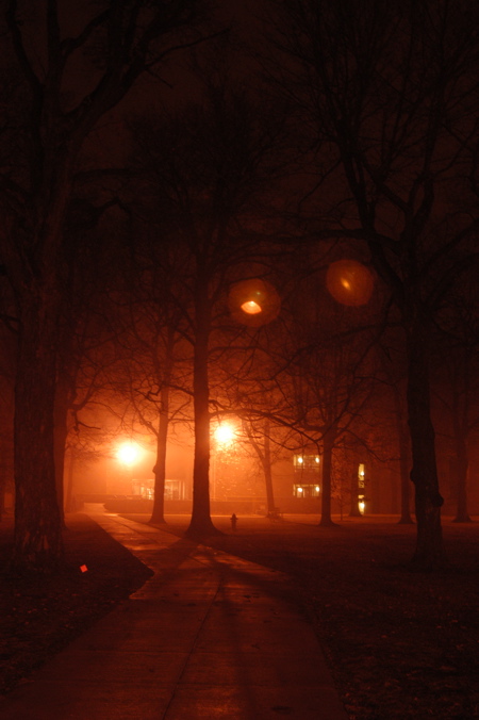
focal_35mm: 42
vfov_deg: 46.4
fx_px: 839
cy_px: 360
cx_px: 240
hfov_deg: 31.9
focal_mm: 28
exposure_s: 1/8
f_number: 2.8
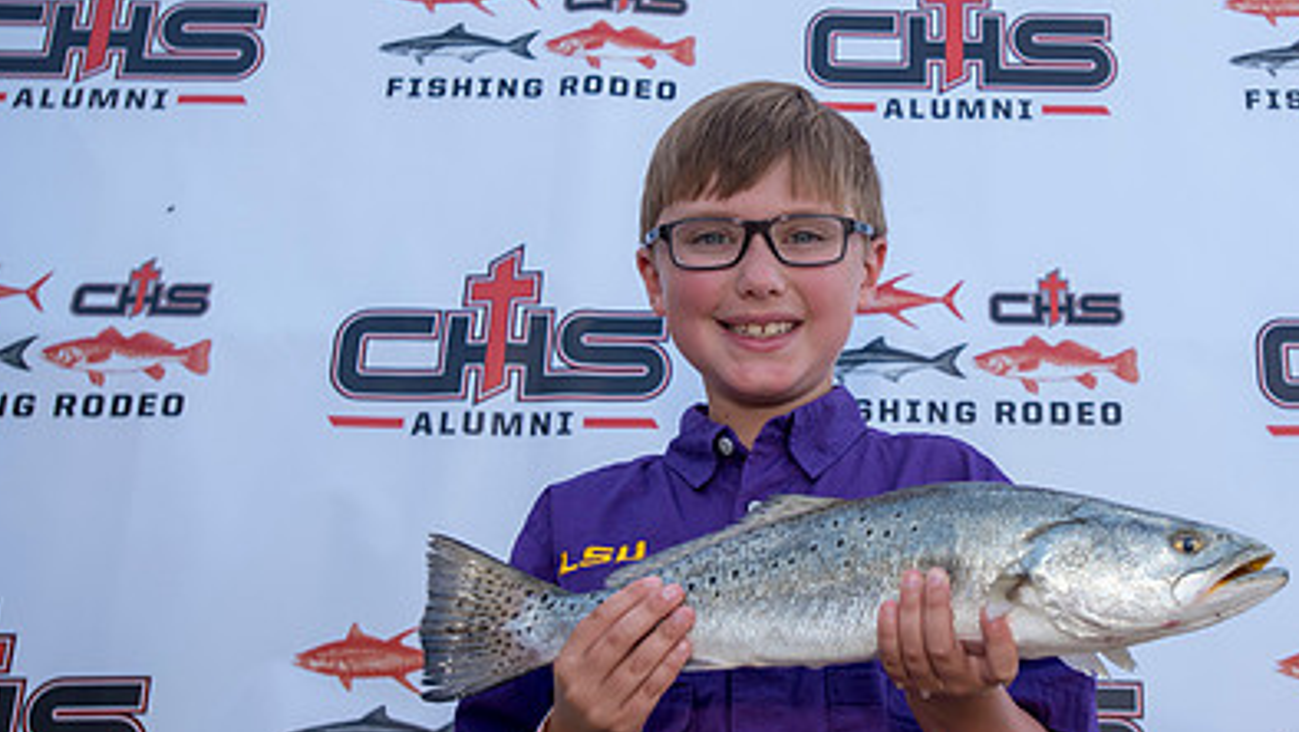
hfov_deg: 38.0
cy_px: 259
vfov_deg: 22.2
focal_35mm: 54
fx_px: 1861
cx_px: 877
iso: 250
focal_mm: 35
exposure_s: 1/500
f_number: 4.5
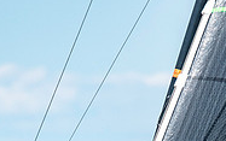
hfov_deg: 1.4
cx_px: 123
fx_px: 9088
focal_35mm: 1475
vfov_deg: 0.9
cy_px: 227
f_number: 5
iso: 500
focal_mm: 300
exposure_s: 1/5000
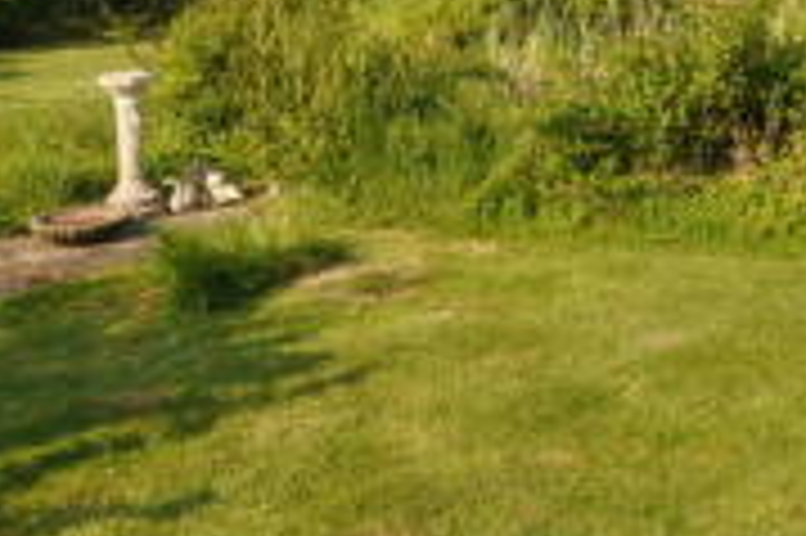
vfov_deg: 23.3
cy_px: -27
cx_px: 716
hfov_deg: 34.4
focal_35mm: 55
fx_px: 1230
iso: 200
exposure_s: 1/400
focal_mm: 10
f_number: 8
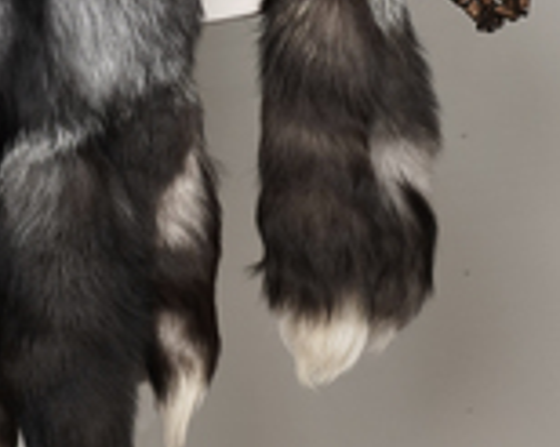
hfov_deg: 16.8
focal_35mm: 114
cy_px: -129
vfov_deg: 13.1
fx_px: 1888
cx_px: 129
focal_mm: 32
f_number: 3.2
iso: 400
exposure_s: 1/100
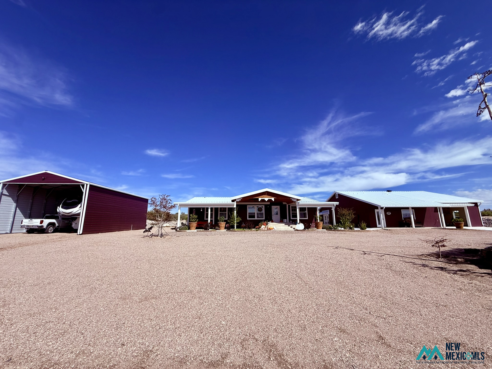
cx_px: 246
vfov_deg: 85.7
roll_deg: +0.3
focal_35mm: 14
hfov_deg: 102.1
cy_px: 184
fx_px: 199
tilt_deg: +11.7
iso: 50
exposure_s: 1/3460
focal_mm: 2.22
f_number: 2.2
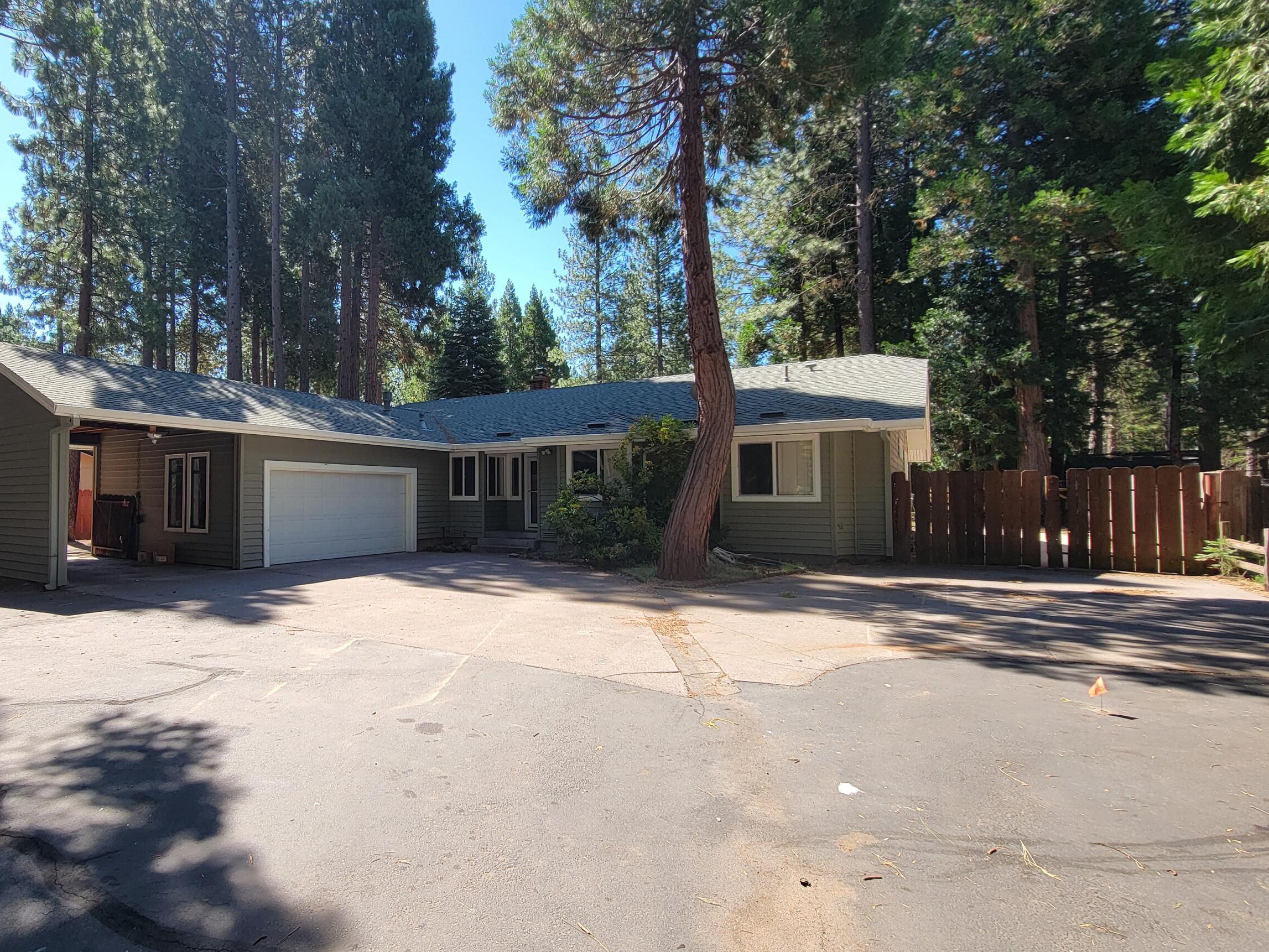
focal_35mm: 17
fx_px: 623
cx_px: 451
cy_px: 459
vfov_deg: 74.7
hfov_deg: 88.6
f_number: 2.2
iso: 50
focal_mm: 2.2
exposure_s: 1/489
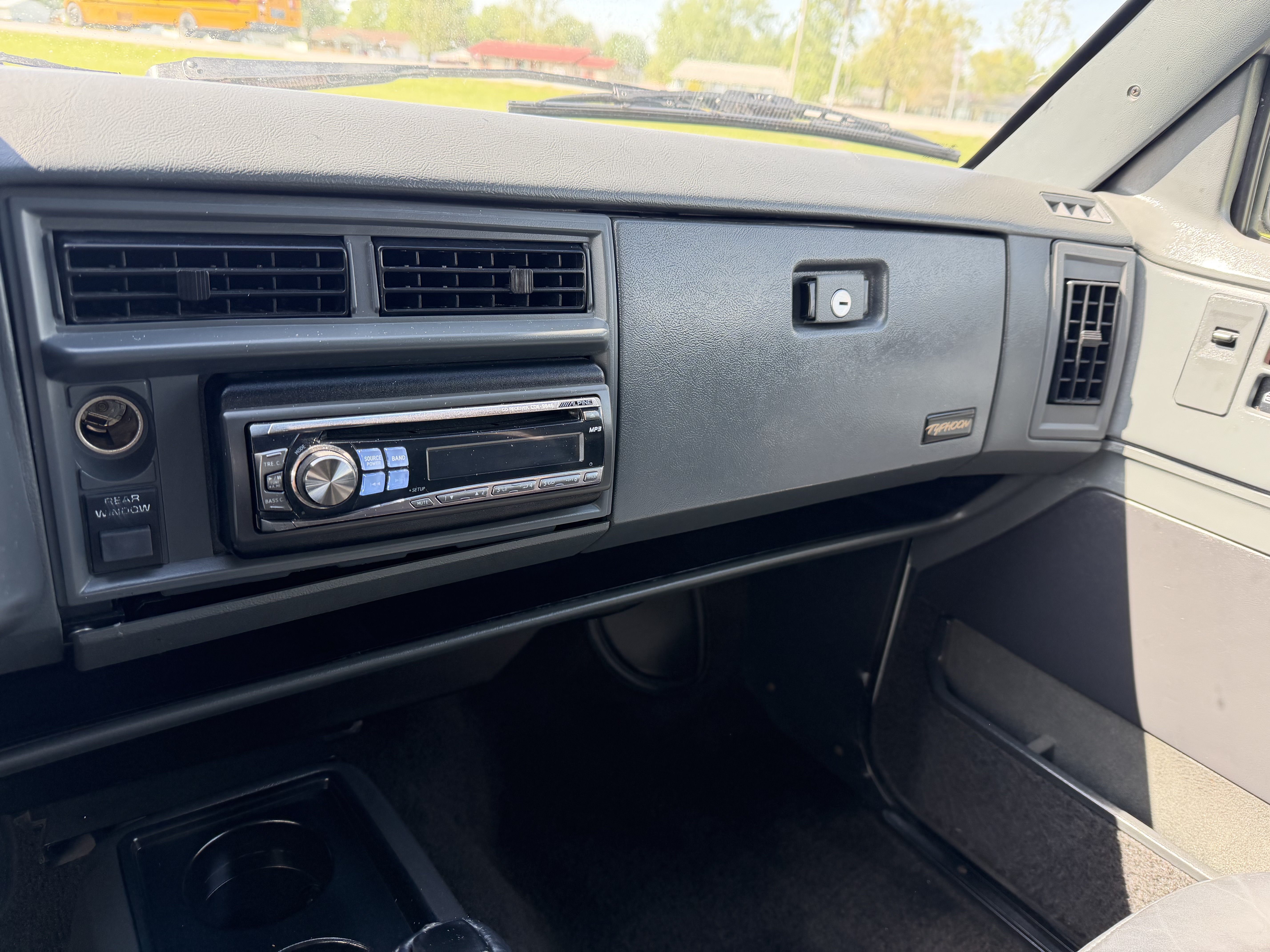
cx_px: 635
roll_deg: -5.2
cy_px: 476
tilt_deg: -22.7
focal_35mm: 24
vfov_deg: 56.8
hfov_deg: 71.6
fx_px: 881
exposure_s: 1/213
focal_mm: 6.76
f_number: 1.78
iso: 125
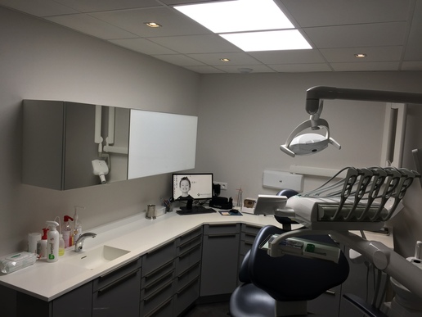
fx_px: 354
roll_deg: -4.5
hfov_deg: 61.7
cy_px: 158
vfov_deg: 48.2
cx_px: 211
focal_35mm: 29
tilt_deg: -4.0
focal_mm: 4.15
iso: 32
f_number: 2.2
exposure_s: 1/50
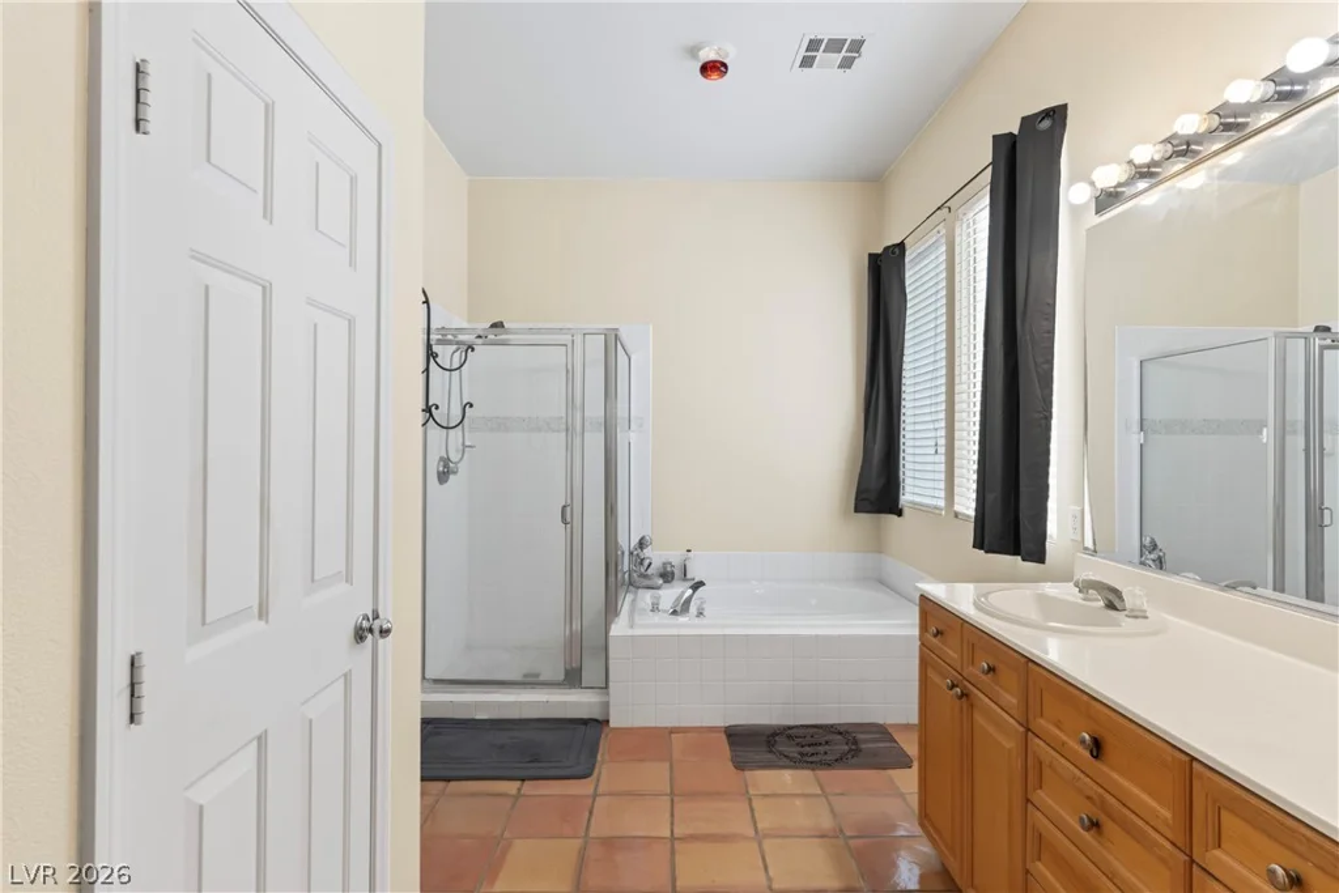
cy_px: 446
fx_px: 707
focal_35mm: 19
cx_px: 670
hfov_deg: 86.9
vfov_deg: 64.6
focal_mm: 19
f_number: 8
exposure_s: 1/25
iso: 400
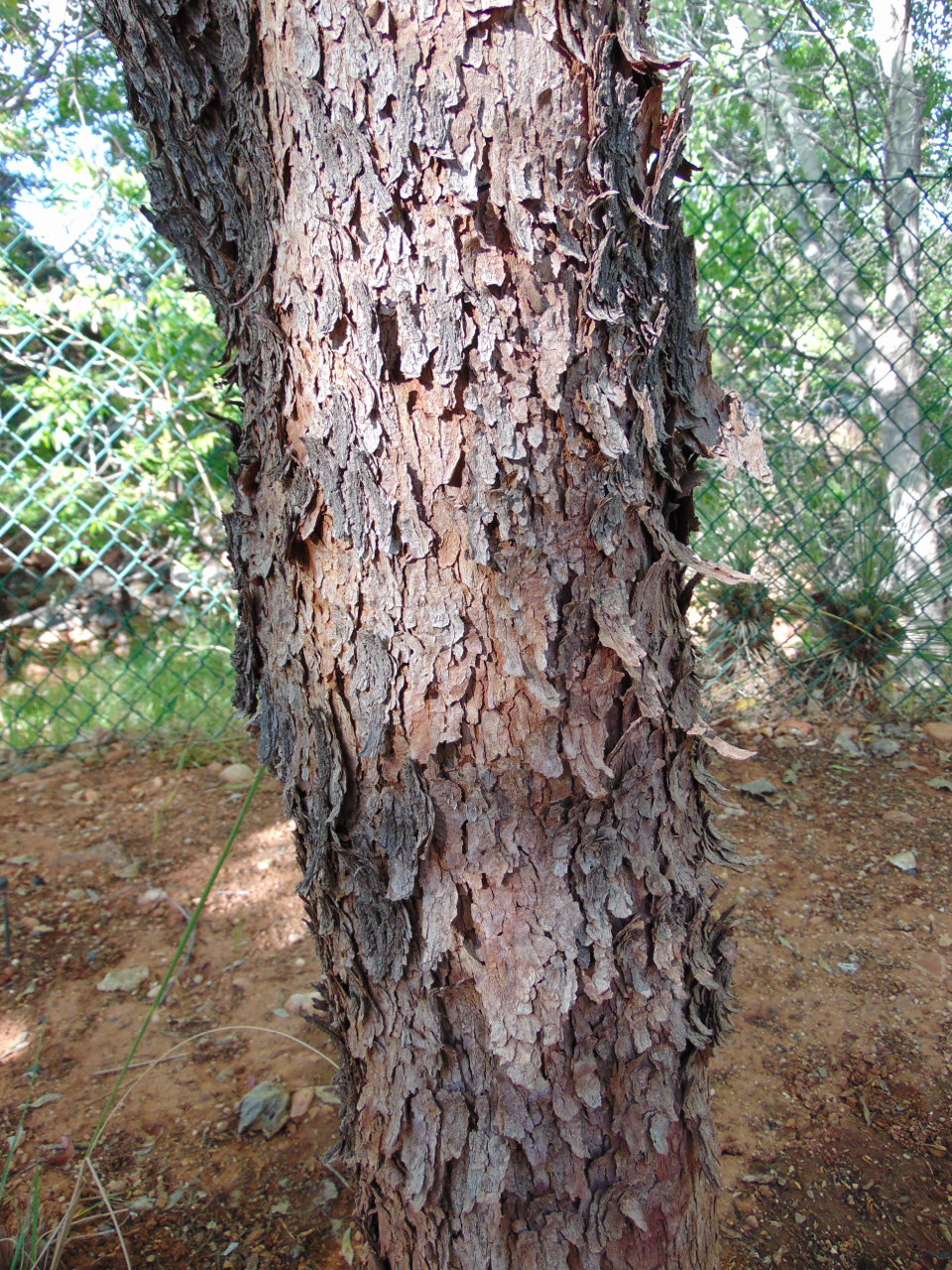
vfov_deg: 69.4
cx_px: 476
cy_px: 635
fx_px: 917
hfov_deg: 54.9
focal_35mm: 25
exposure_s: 1/30
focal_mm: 4.5
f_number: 3
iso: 80
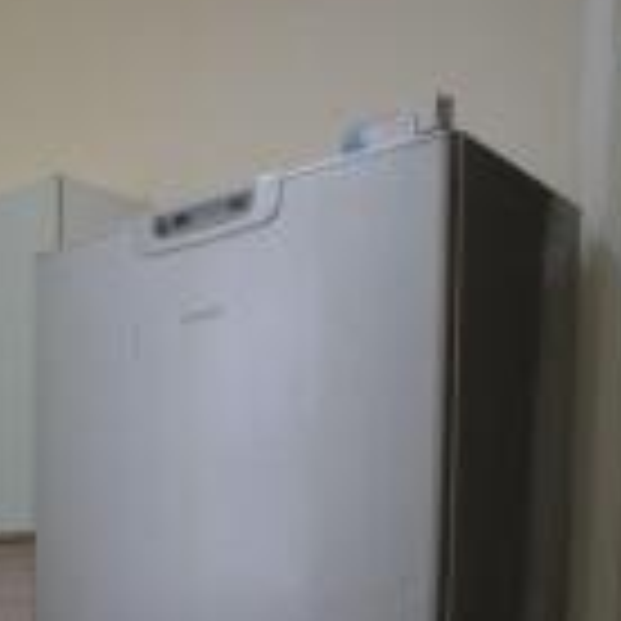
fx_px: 984
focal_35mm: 48
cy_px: 641
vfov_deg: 31.9
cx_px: -405
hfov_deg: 23.8
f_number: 4
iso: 450
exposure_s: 1/60
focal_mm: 11
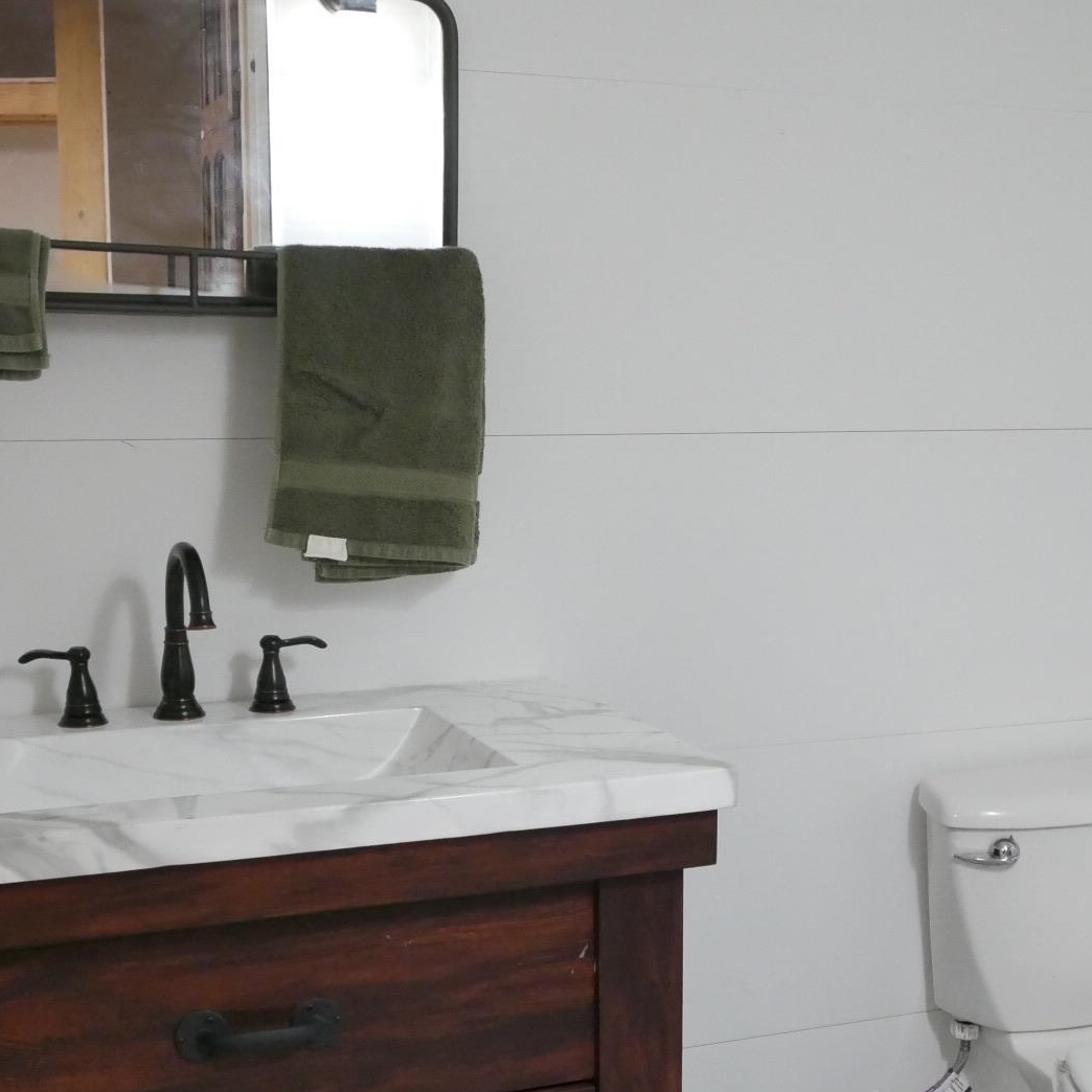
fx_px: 1785
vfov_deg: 33.7
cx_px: 667
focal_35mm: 50
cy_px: 742
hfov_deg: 33.9
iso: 2500
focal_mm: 13
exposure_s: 1/125
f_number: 4
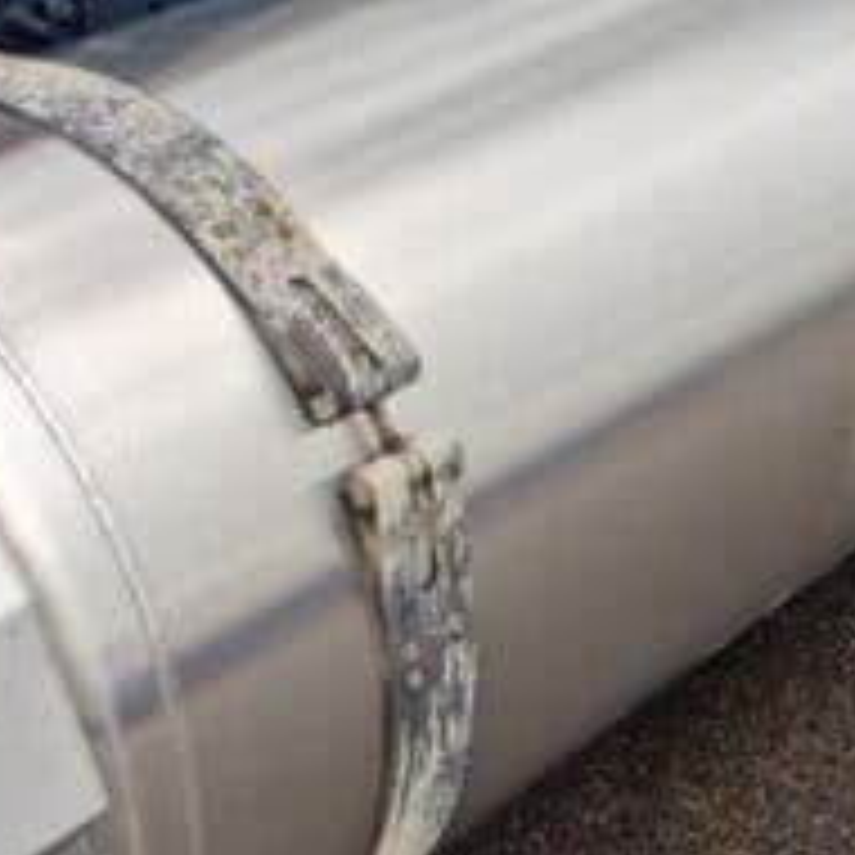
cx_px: 220
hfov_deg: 21.0
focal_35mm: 82
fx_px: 2291
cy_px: 212
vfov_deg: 21.0
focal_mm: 5.4
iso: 50
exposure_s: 1/283
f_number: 1.8
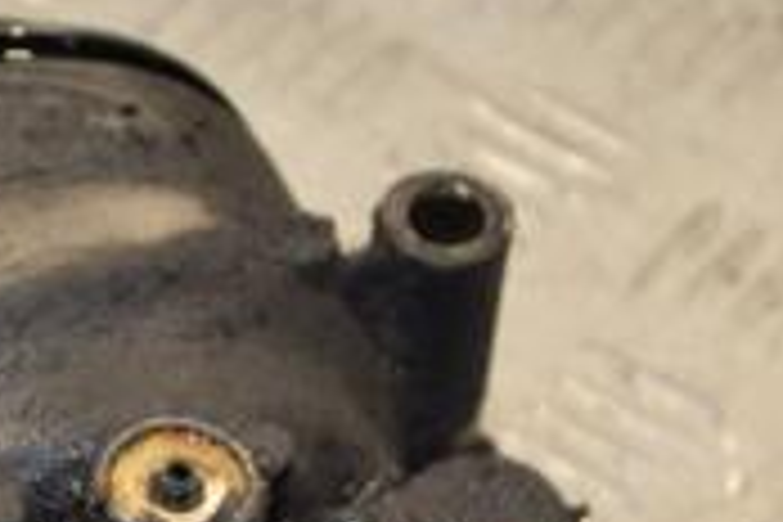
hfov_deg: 7.5
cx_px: -378
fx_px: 5850
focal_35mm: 269
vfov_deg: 5.1
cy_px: 770
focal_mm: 52
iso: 500
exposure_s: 1/60
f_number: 5.6
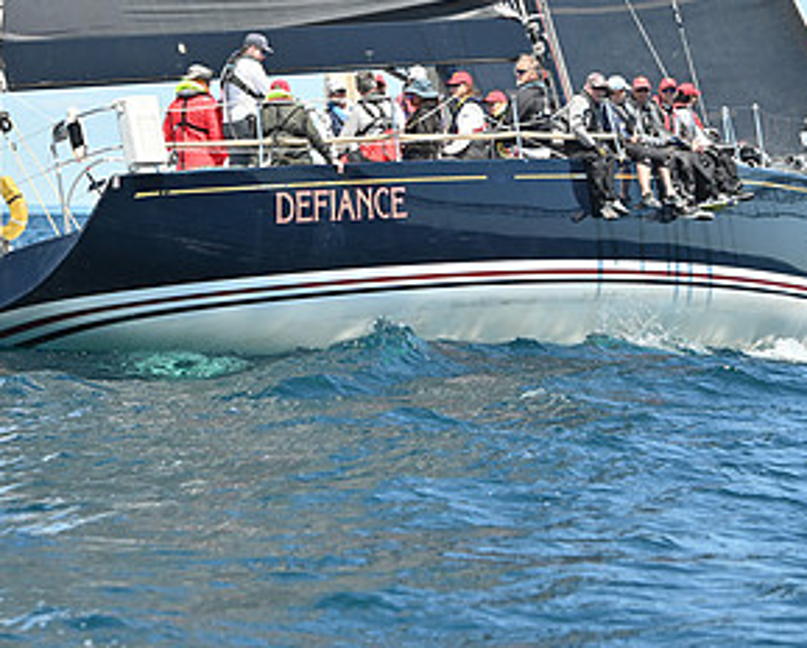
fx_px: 6075
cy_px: 116
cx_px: 497
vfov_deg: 6.1
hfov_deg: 7.6
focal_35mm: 254
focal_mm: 135
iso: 320
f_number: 6.3
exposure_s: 1/1000
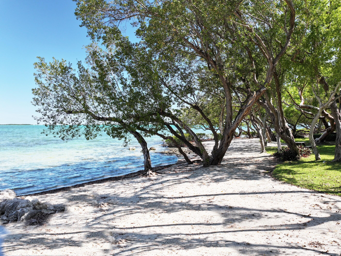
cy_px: 128
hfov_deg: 71.6
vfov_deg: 56.8
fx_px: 236
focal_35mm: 24
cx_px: 170
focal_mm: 12.29
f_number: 2.8
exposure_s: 1/80
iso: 130
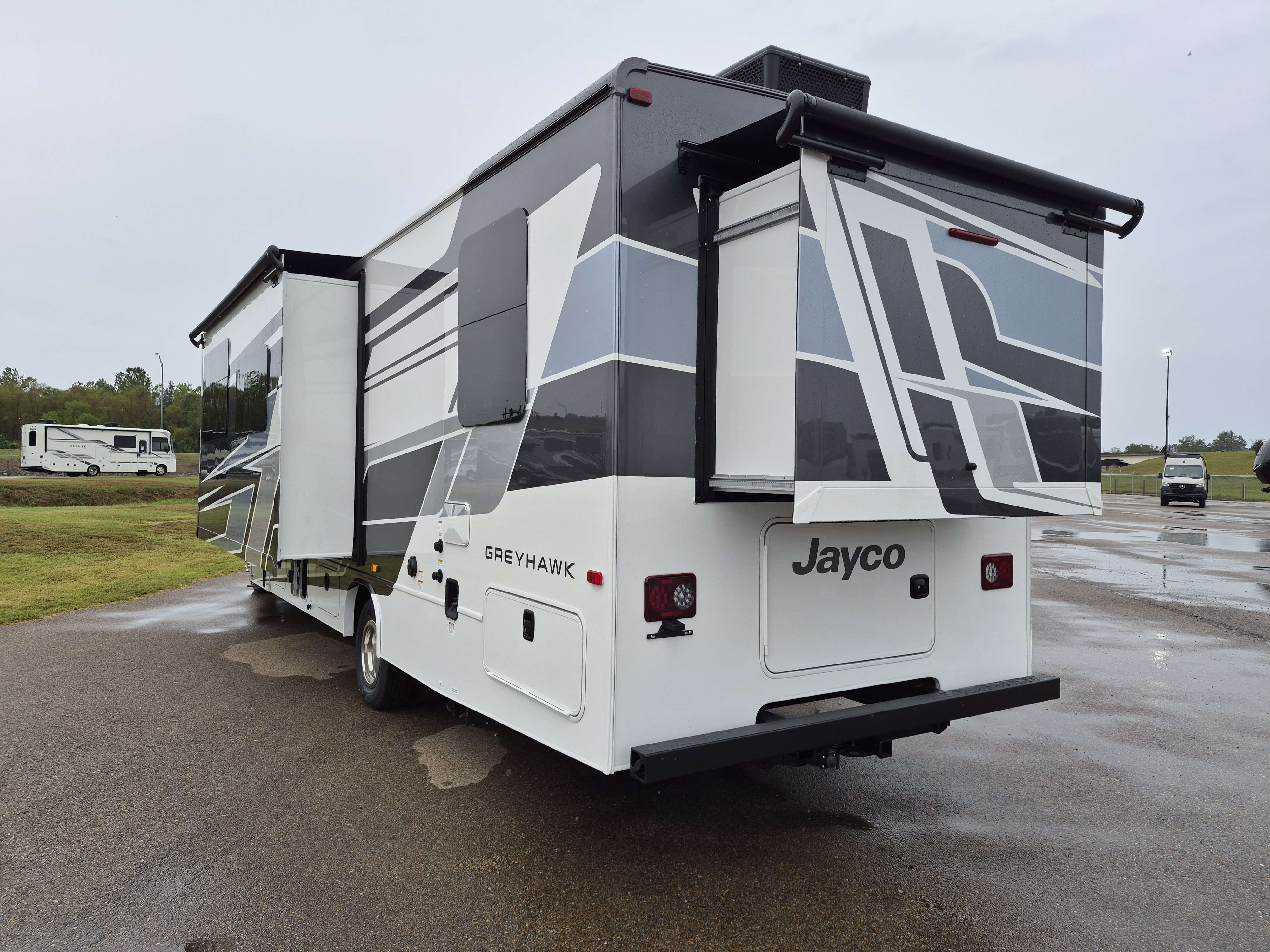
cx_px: 635
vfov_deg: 58.9
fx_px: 844
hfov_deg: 73.9
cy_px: 476
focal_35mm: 23
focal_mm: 5.4
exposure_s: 1/2920
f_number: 1.8
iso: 80
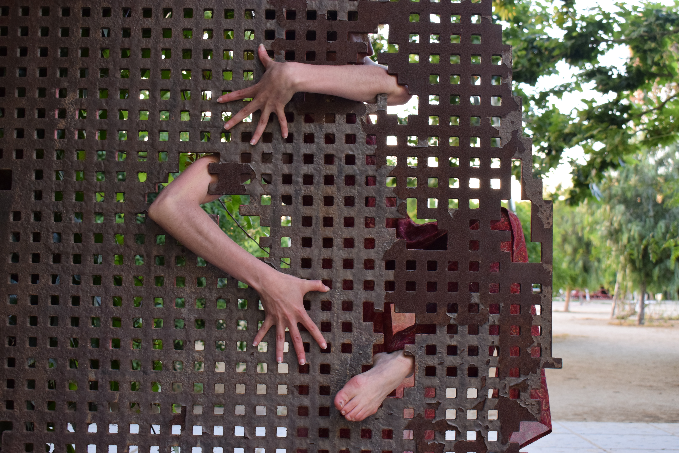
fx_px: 962
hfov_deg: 38.9
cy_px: 226
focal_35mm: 51
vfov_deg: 26.5
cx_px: 340
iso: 1000
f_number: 6.3
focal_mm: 34
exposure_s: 1/60
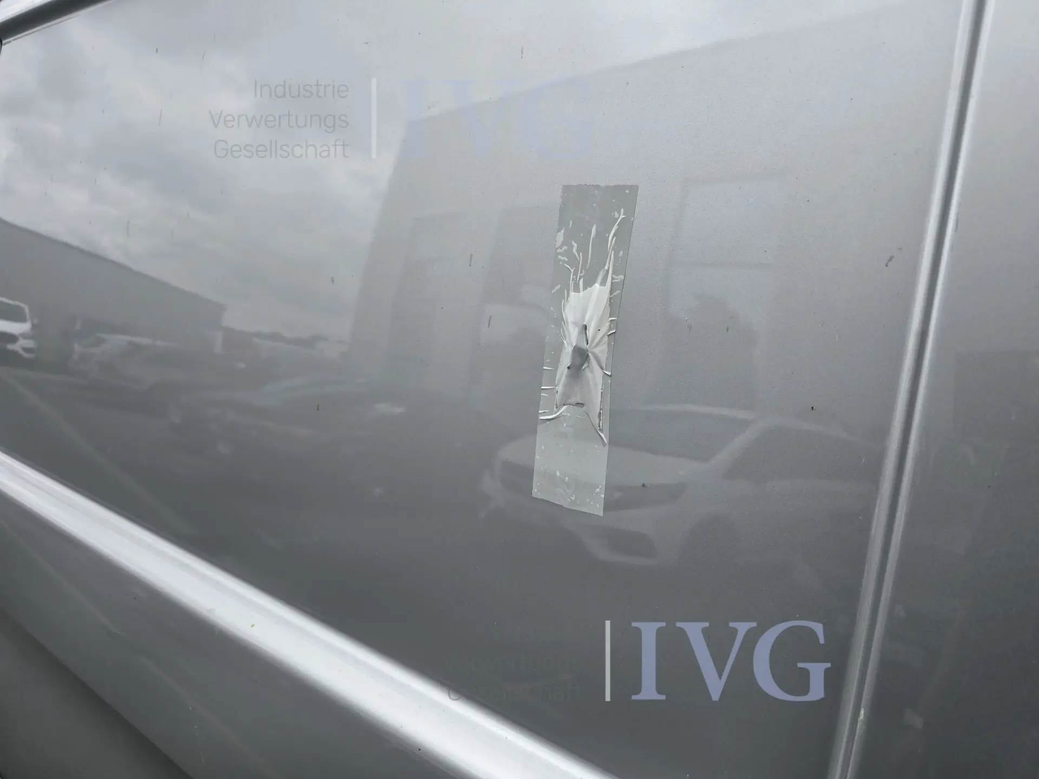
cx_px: 520
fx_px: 690
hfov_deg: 73.9
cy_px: 390
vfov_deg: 58.9
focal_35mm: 23
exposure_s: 1/388
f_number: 1.7
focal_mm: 6.3
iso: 12
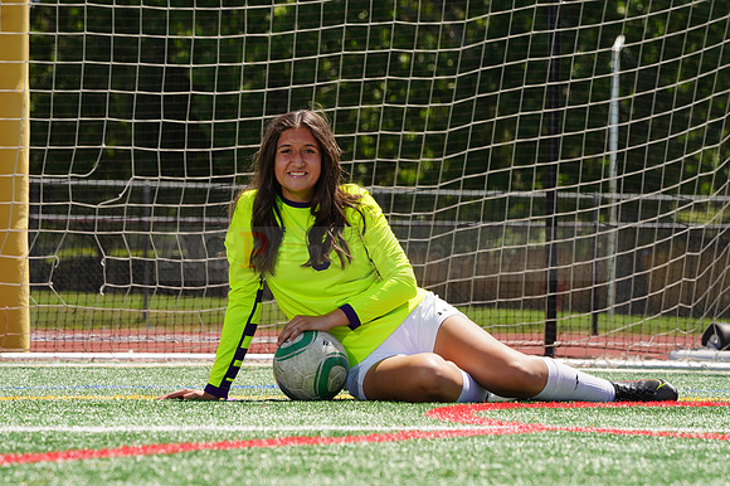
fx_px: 5249
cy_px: 243
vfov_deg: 5.3
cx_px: 365
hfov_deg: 8.0
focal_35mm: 259
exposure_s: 1/250
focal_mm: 259
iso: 200
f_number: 13
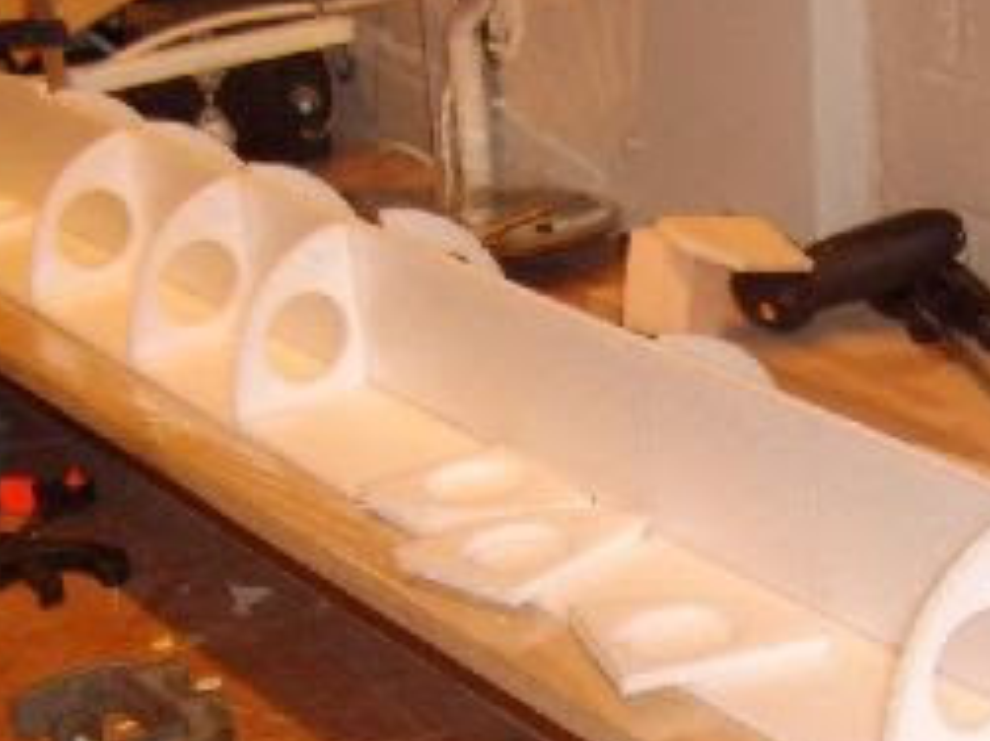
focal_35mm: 79
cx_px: 694
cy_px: 642
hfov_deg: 24.5
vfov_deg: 18.4
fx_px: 2258
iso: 141
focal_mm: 8.13
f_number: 2.7
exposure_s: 1/30
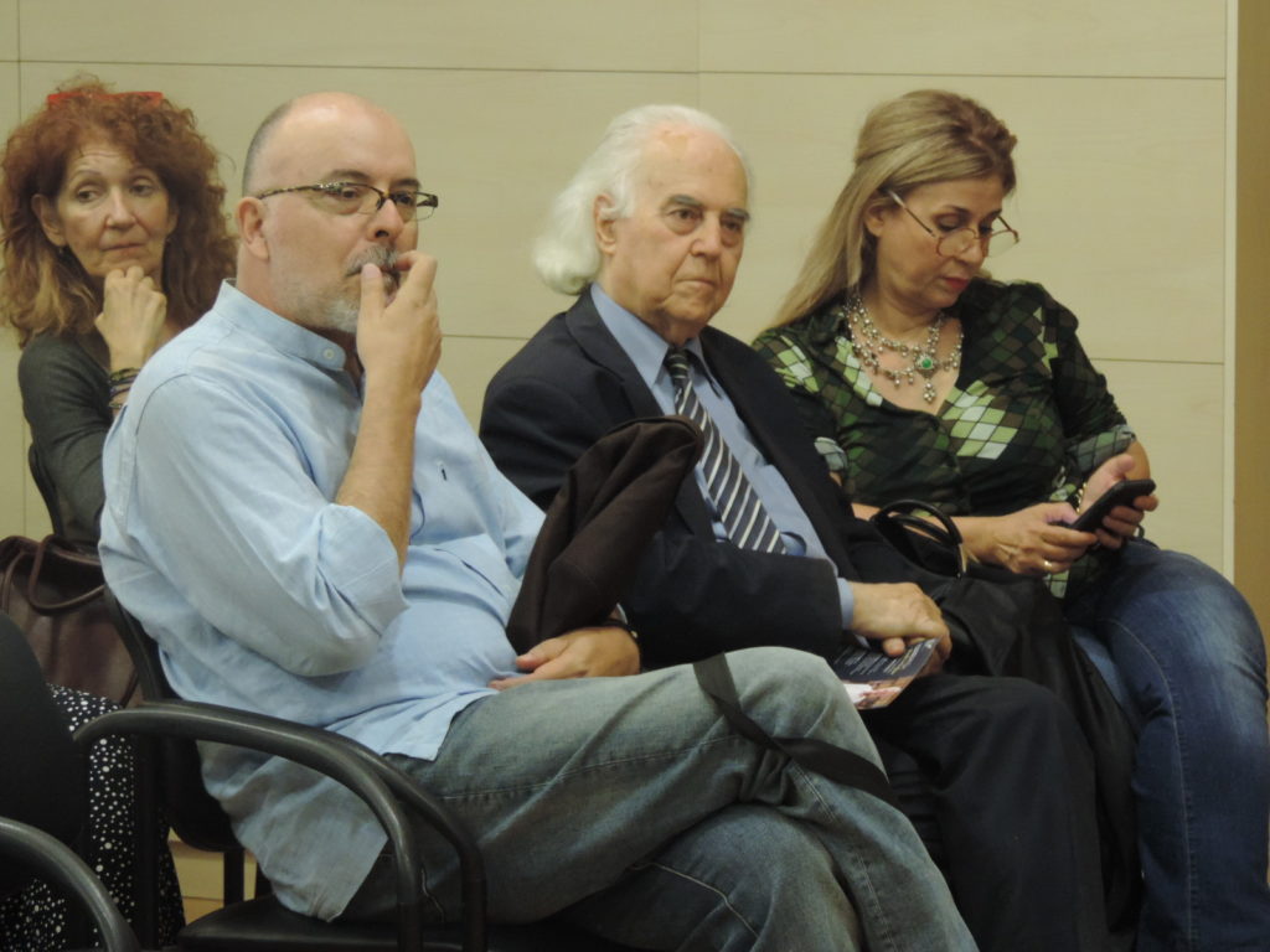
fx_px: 6237
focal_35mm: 170
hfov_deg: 11.6
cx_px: 635
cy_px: 476
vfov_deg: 8.7
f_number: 4.5
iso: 800
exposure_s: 1/20
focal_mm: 30.3
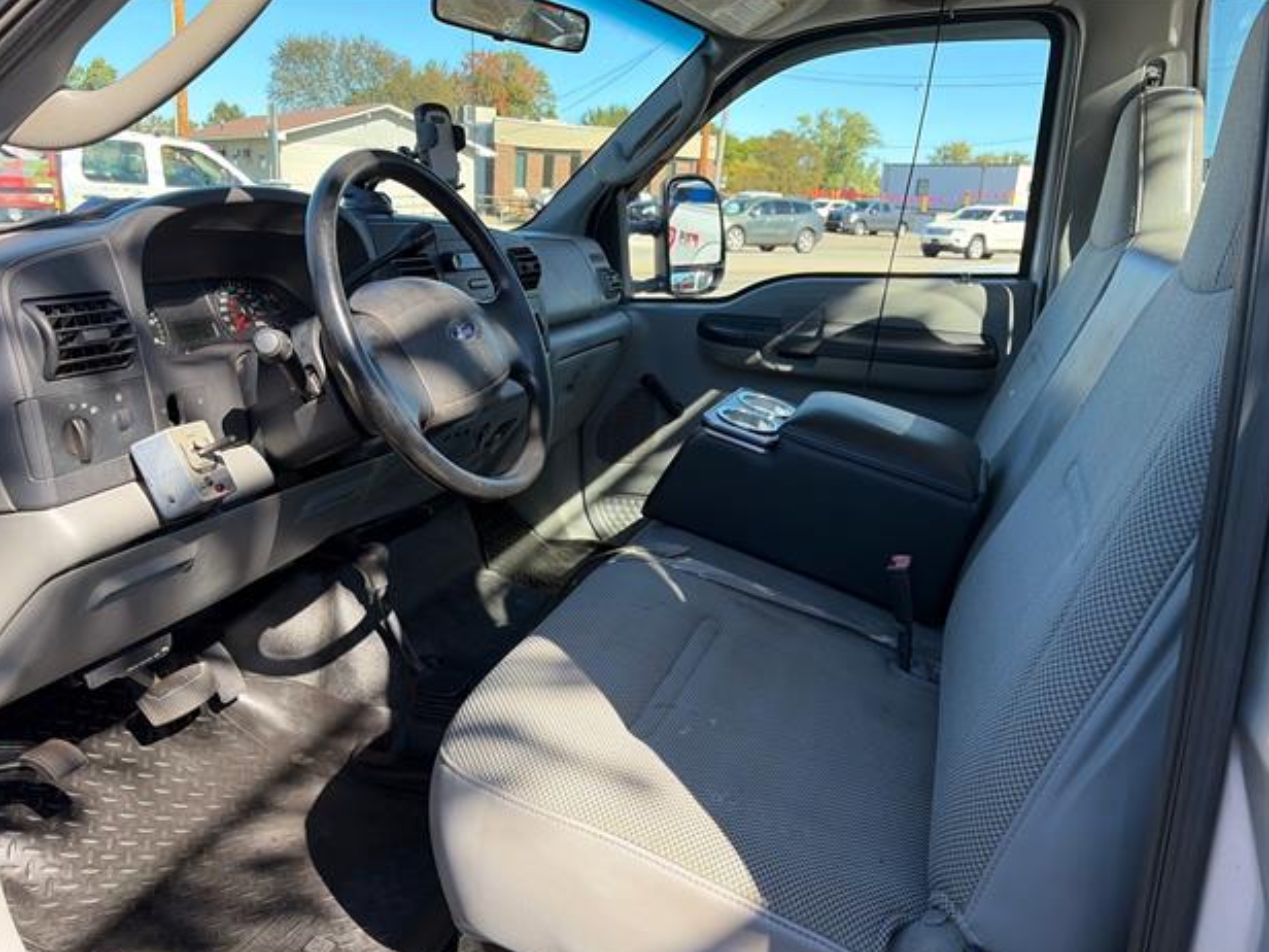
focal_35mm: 27
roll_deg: -2.4
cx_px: 616
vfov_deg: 51.4
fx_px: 990
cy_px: 486
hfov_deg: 65.3
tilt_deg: -16.1
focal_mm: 5.96
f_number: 1.6
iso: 64
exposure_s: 1/586
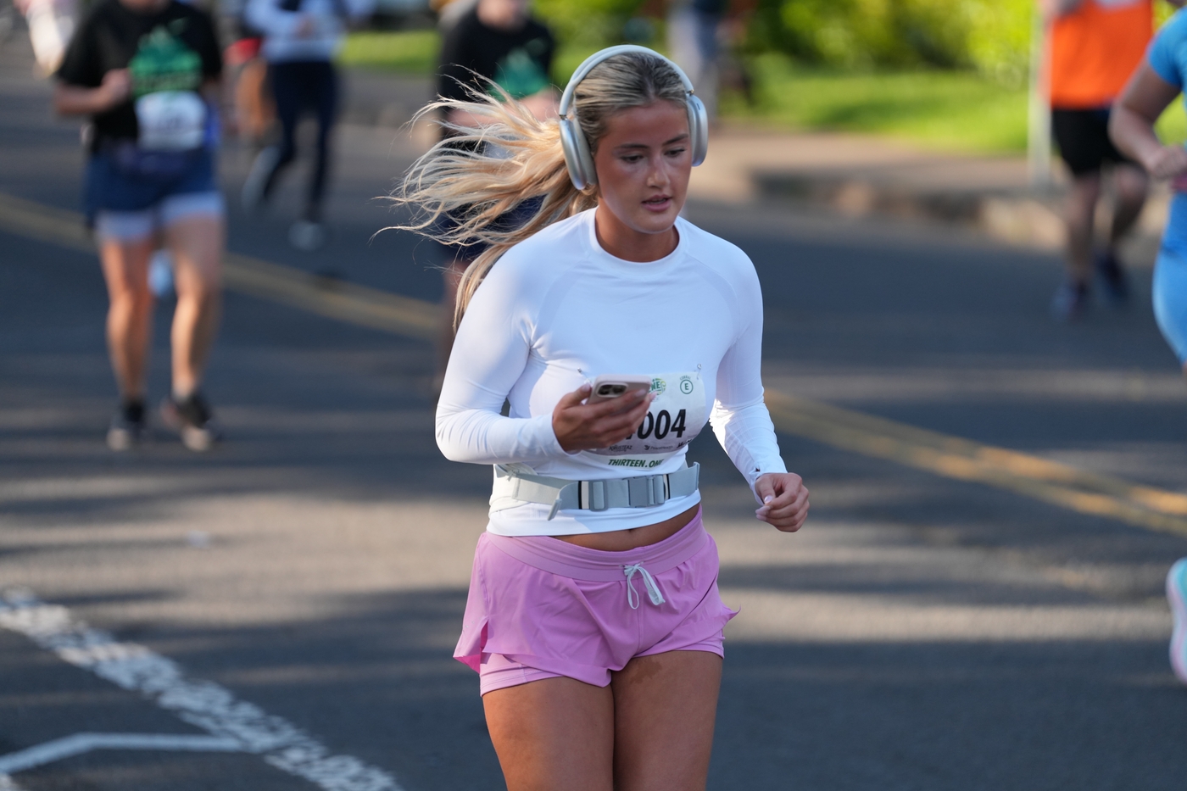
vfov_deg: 6.9
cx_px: 594
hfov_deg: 10.3
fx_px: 6593
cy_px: 396
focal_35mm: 200
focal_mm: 200
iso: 500
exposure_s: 1/2000
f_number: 2.8
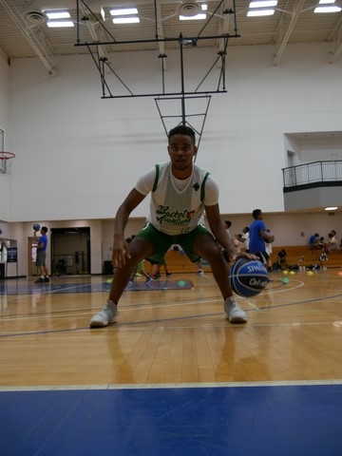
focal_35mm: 30
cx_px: 171
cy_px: 228
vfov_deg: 60.0
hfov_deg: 46.8
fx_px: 395
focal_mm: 15
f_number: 3.6
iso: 1250
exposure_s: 1/250
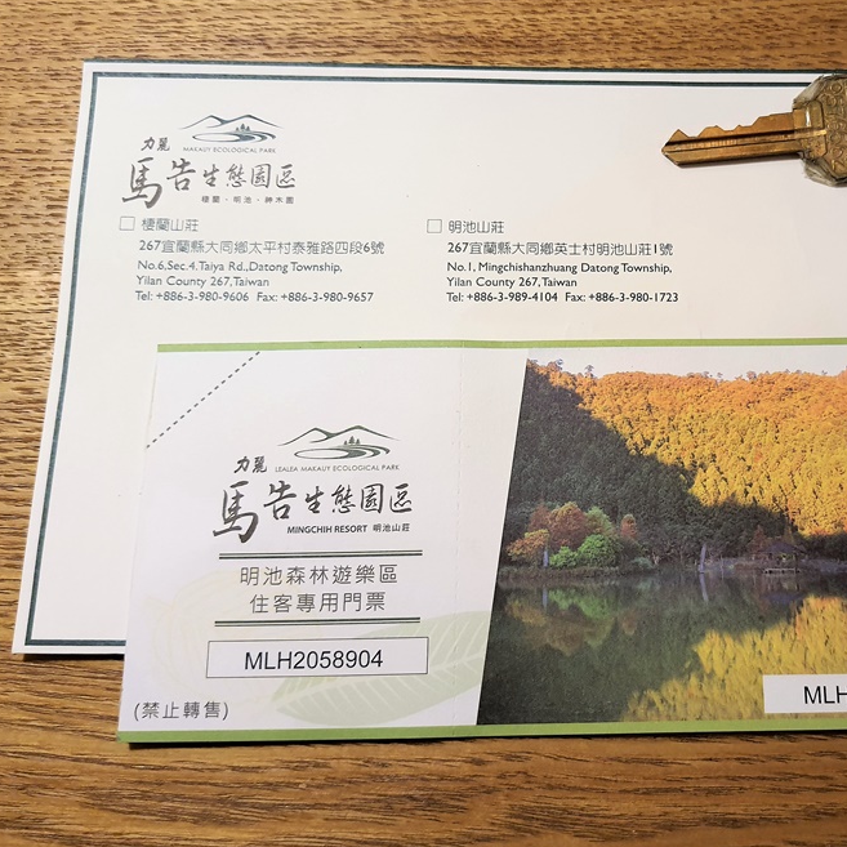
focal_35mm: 35
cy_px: 402
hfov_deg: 45.5
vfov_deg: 47.2
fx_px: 969
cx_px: 641
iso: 250
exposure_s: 1/120
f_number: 1.7
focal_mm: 4.32
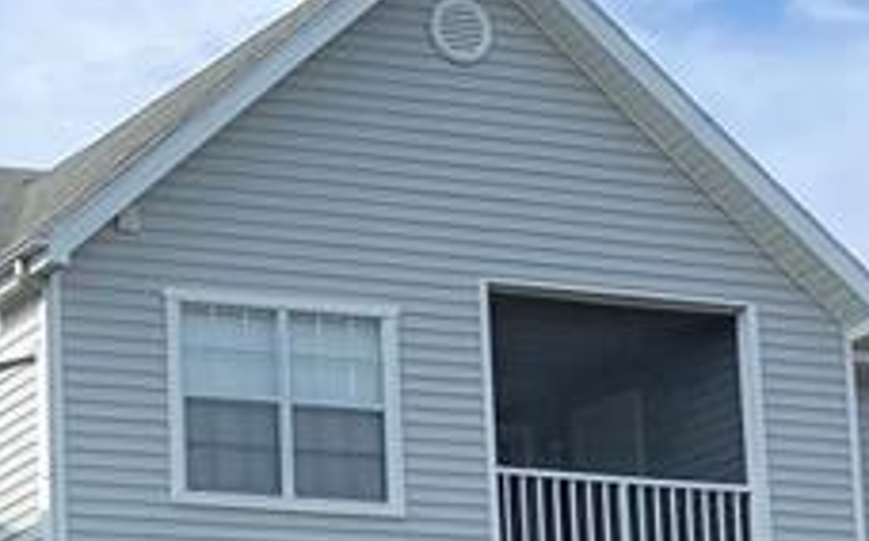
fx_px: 2934
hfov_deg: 15.2
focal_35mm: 124
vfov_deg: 10.1
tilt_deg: +7.5
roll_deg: +0.4
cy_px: 914
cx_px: -556
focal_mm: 4.25
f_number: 1.8
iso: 32
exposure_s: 1/2105
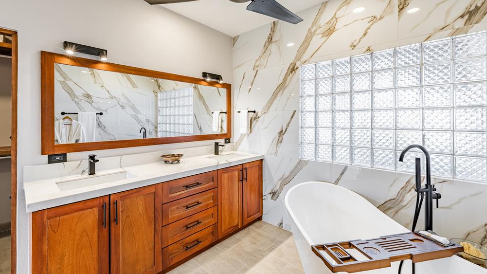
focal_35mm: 15
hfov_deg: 103.0
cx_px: 242
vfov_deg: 70.2
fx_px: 194
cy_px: 119
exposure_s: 1/40
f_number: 8
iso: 100
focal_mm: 14
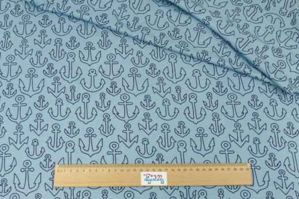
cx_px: 150
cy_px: 100
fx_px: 324
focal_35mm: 39
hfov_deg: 49.5
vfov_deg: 34.2
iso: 125
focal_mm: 14.24
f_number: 8
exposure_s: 1/15
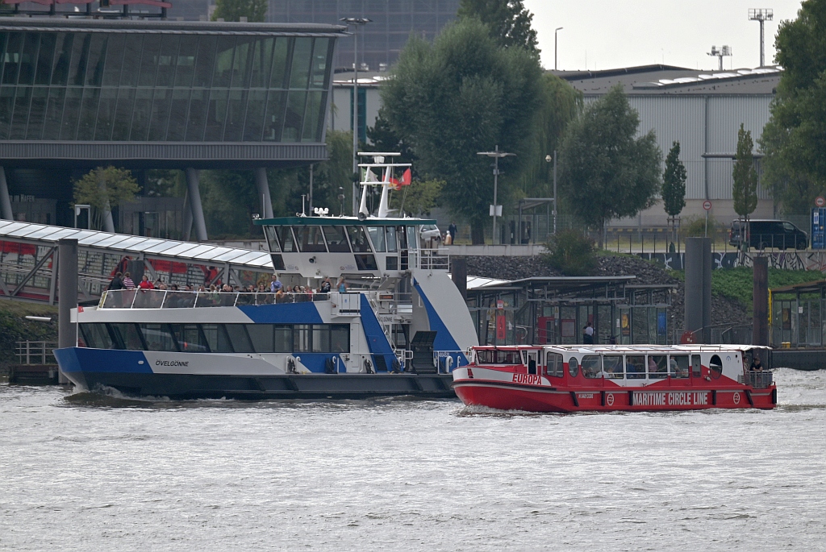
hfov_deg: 5.1
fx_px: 9187
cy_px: 276
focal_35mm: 400
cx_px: 413
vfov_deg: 3.4
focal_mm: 400
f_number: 5.6
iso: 100
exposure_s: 1/1000
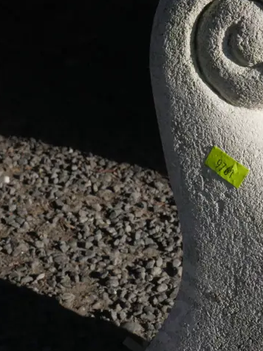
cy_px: 199
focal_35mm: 108
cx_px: 269
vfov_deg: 18.2
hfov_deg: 13.5
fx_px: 1093
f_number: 11
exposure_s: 1/400
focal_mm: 25
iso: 200
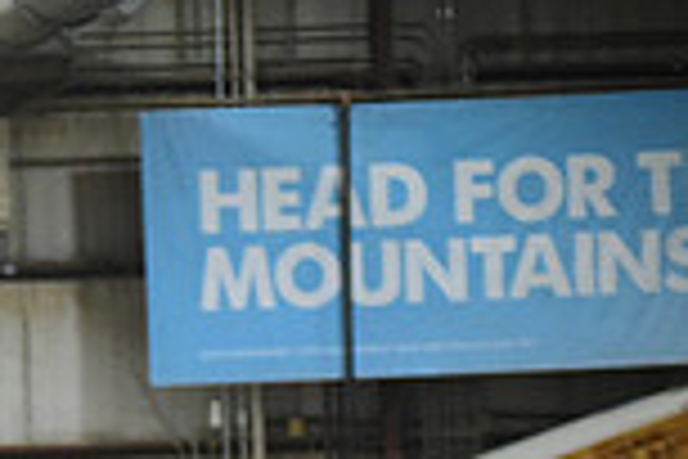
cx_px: -432
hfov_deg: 4.4
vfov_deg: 3.0
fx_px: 8867
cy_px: 808
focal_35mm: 464
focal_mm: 122
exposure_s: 1/640
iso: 6400
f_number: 2.8
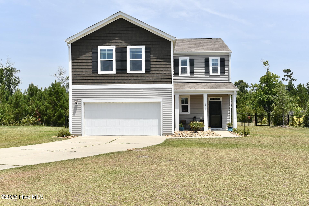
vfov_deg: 37.9
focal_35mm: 35
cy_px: 103
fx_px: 301
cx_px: 154
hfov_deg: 54.4
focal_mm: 35
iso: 100
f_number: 11
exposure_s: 1/200
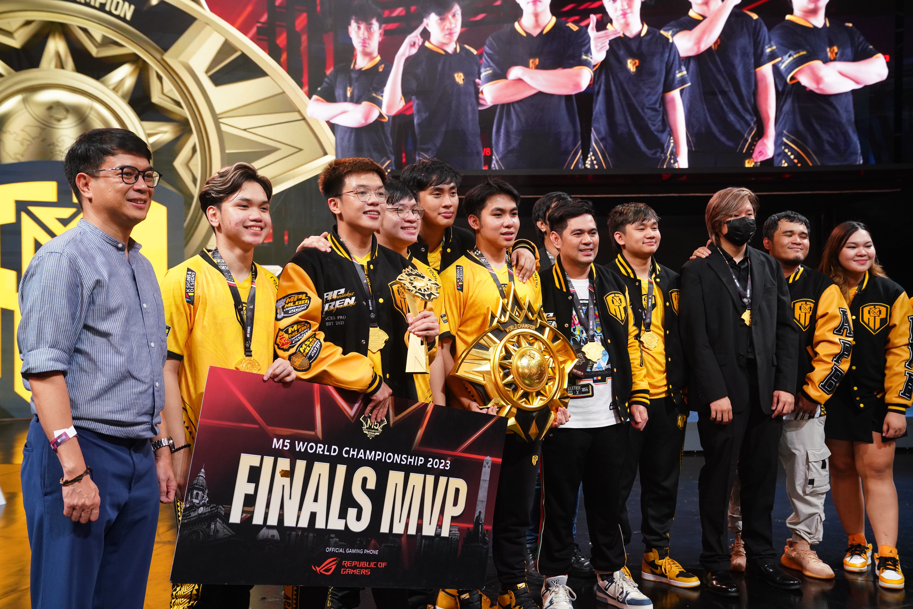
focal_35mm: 42
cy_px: 304
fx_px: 1065
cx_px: 456
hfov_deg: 46.4
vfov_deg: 31.9
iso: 2500
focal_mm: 42
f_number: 4.5
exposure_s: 1/200
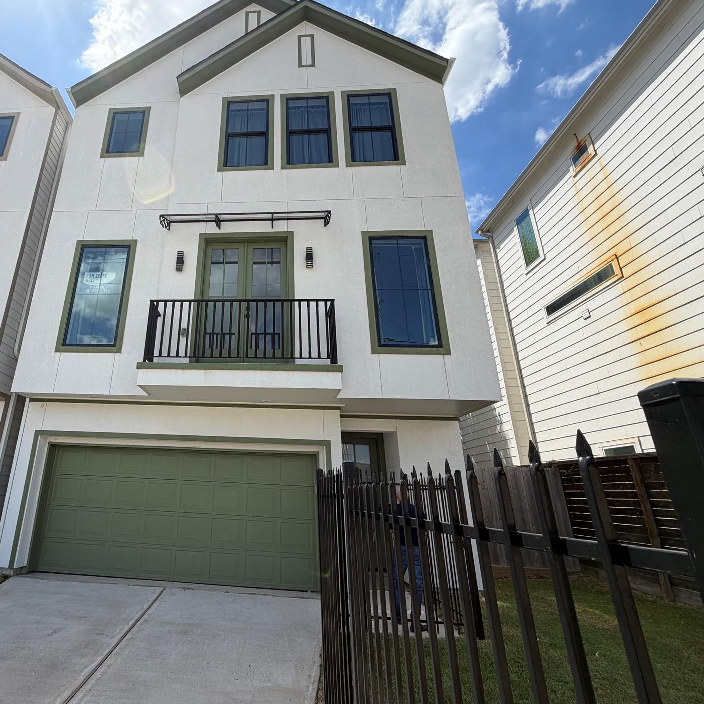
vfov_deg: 80.7
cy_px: 347
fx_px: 414
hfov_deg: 77.8
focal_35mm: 18
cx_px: 228
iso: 20
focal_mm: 2.22
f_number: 2.2
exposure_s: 1/770
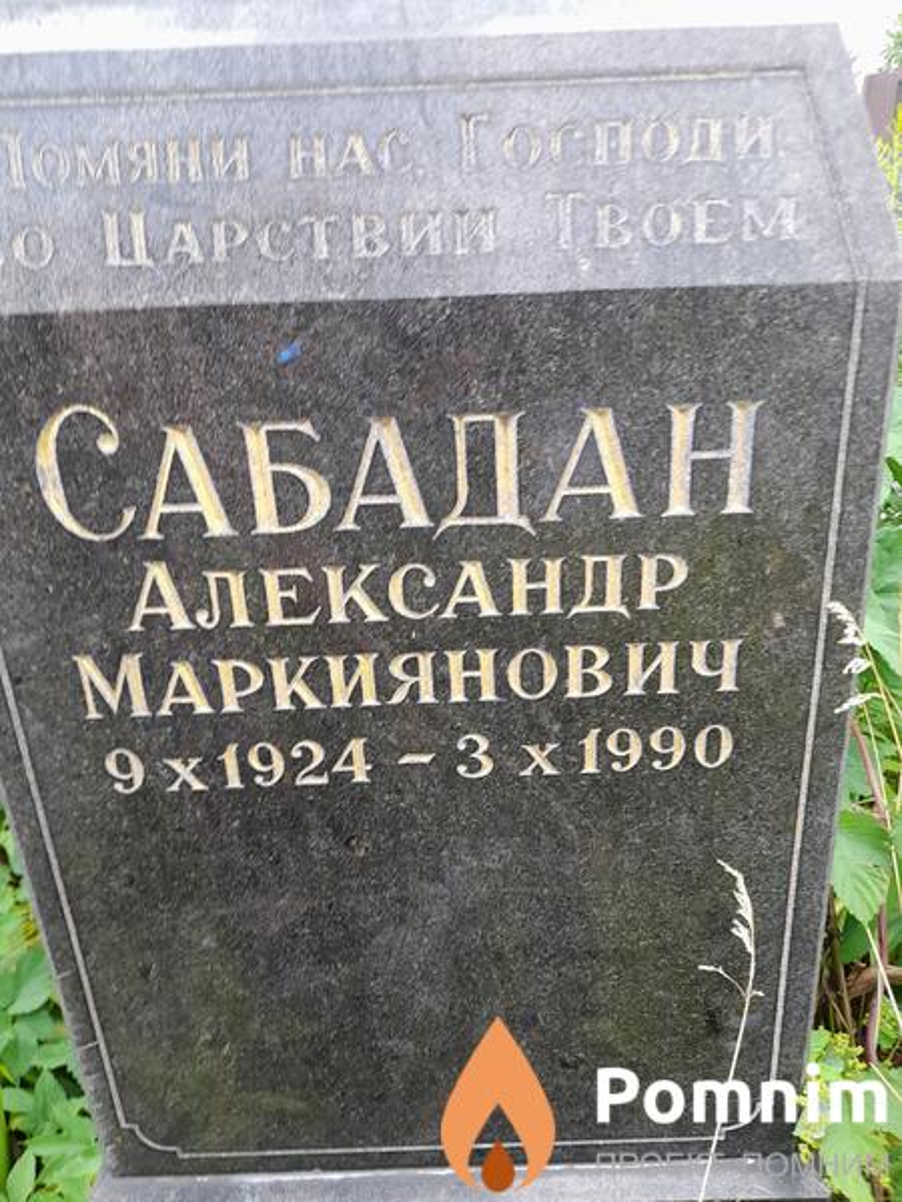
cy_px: 601
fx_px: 869
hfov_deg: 54.9
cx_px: 451
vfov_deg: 69.4
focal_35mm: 25
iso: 20
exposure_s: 1/50
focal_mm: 4.6
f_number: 2
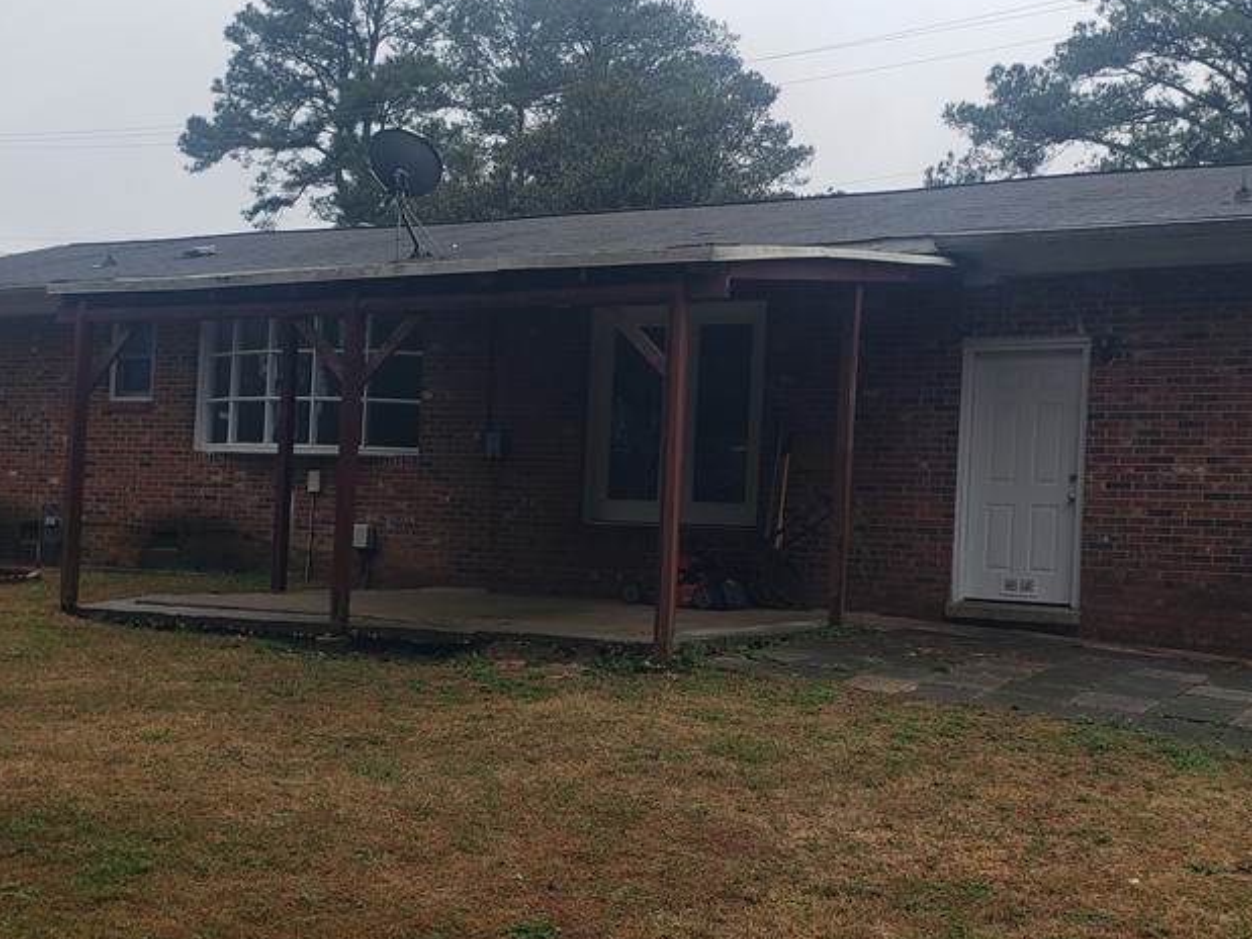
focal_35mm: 43
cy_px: 486
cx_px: 659
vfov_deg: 33.6
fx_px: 1555
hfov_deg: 43.8
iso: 50
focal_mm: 4.3
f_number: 2.4
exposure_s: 1/539
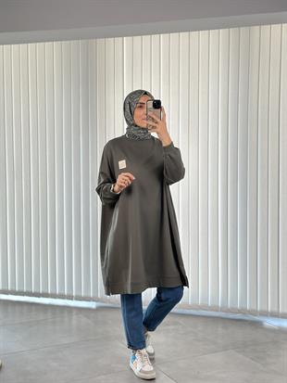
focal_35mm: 48
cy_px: 192
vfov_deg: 39.6
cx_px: 144
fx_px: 530
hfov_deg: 30.3
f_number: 1.78
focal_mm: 6.86
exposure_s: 1/263
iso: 80
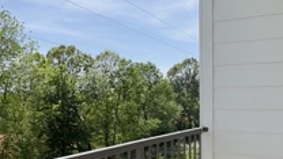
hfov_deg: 43.4
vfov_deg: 25.3
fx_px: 353
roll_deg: +0.9
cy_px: 107
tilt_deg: -1.4
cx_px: 109
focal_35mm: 47
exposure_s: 1/889
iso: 40
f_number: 2.2
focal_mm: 2.22
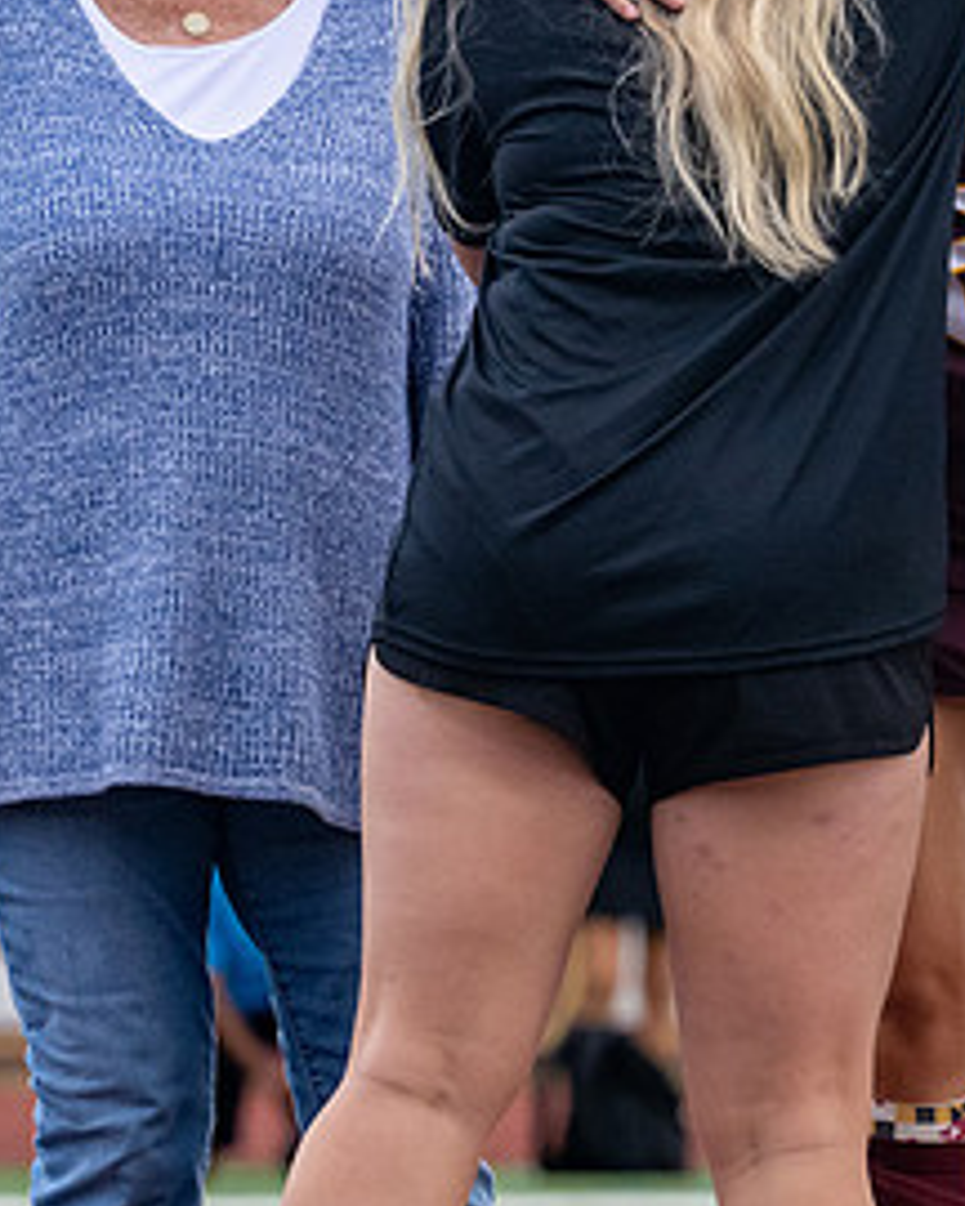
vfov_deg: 4.0
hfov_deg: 3.2
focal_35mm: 486
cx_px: 967
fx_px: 17350
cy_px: 301
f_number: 4.5
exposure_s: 1/640
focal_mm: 150
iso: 1400
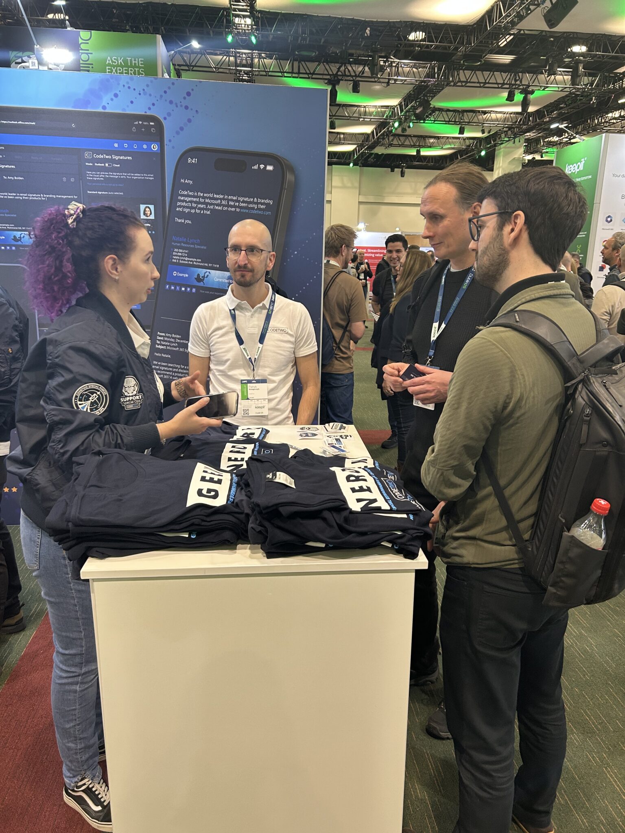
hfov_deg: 53.1
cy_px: 416
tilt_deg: -12.8
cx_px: 312
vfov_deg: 67.3
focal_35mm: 26
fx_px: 626
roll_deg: -1.4
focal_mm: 5.7
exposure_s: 1/100
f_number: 1.5
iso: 125
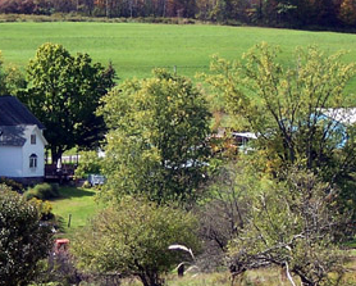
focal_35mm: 265
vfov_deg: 5.8
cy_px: 94
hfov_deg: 7.3
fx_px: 2795
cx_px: 132
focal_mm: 18
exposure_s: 1/180
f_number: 5.6
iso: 80
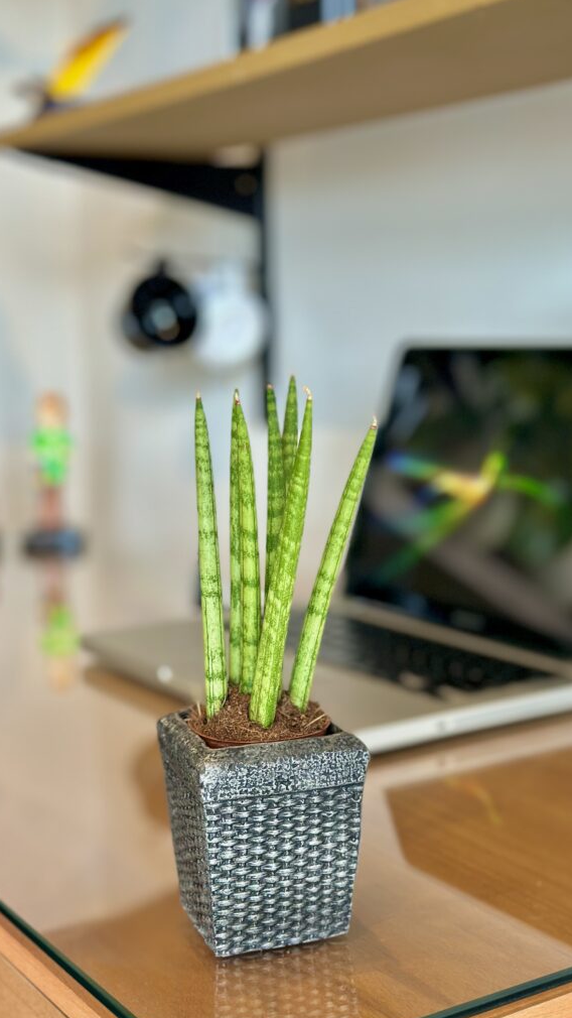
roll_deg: -0.1
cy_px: 510
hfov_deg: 22.6
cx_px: 300
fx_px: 1429
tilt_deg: -8.0
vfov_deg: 39.2
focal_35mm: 53
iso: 100
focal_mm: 6.86
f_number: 1.78
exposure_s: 1/120
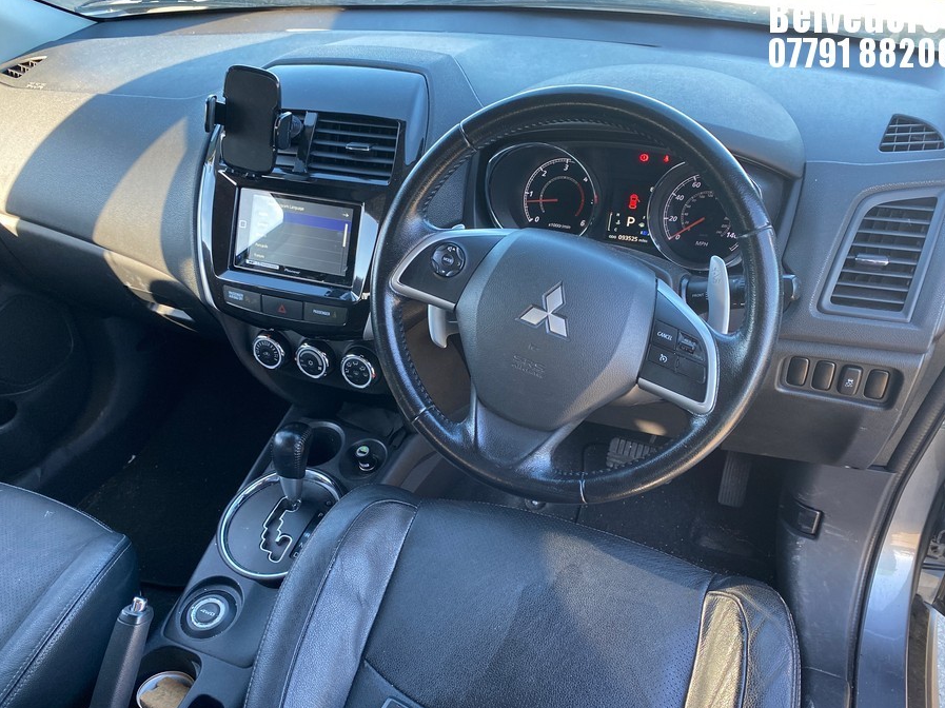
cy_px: 392
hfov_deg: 61.7
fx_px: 791
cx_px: 457
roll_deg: +4.3
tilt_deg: -38.5
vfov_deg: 48.1
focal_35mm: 29
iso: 125
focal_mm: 4.25
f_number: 1.8
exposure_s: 1/118
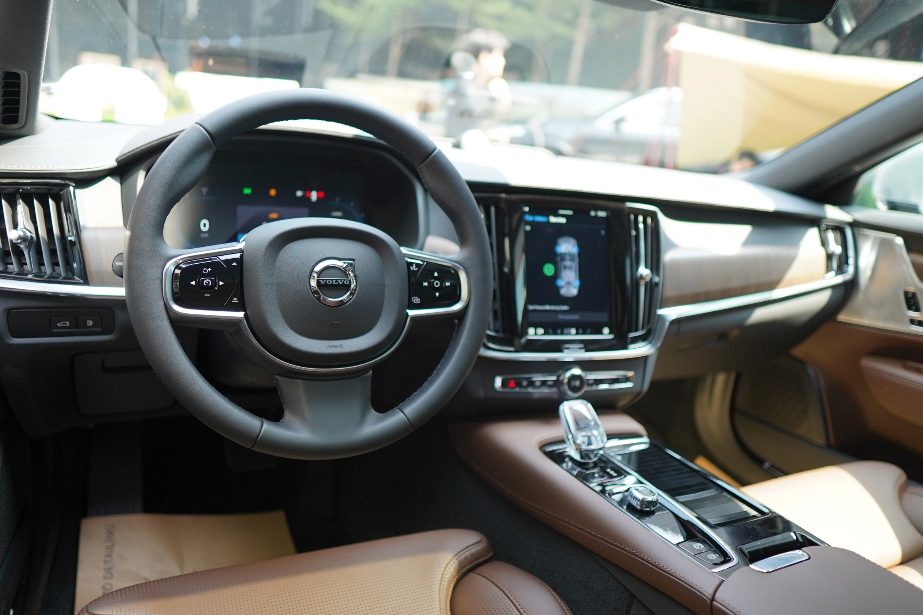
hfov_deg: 73.7
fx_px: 615
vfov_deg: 53.1
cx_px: 462
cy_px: 308
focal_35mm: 24
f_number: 1.4
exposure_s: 1/800
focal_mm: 16
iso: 320
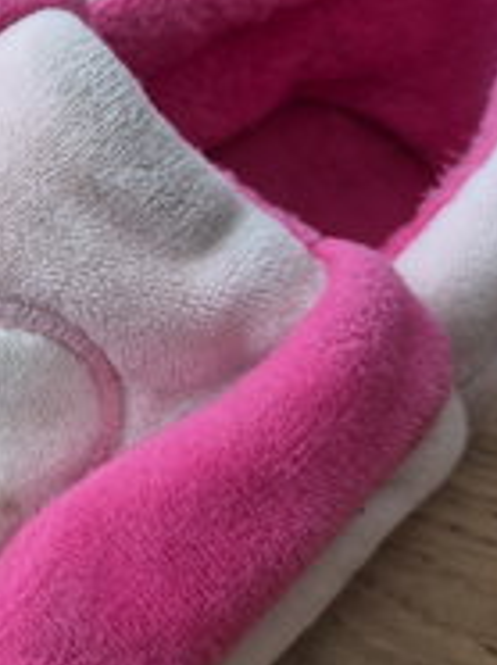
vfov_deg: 29.1
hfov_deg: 21.2
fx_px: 1266
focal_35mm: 66
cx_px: -36
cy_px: 202
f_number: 1.8
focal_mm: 5.4
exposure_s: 1/120
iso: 200
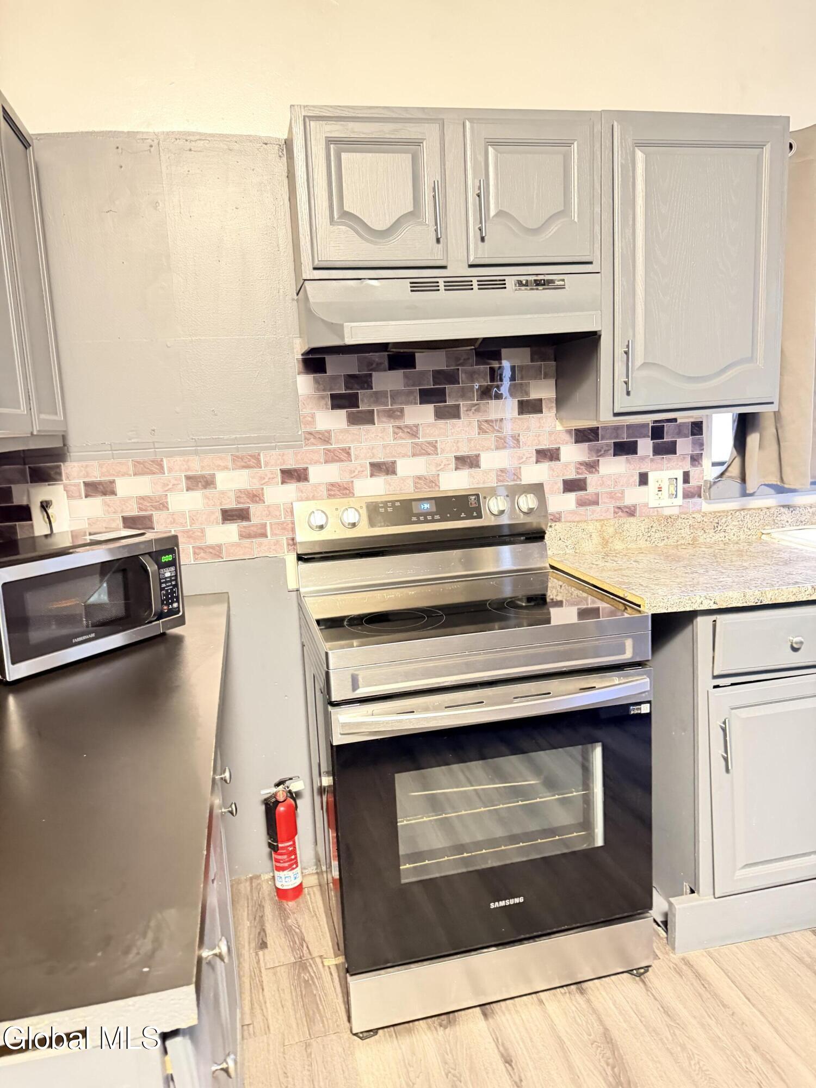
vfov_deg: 71.6
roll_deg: +4.1
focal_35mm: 24
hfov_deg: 56.8
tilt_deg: -9.8
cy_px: 544
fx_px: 754
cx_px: 408
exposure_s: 1/30
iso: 1600
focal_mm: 6.76
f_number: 1.78
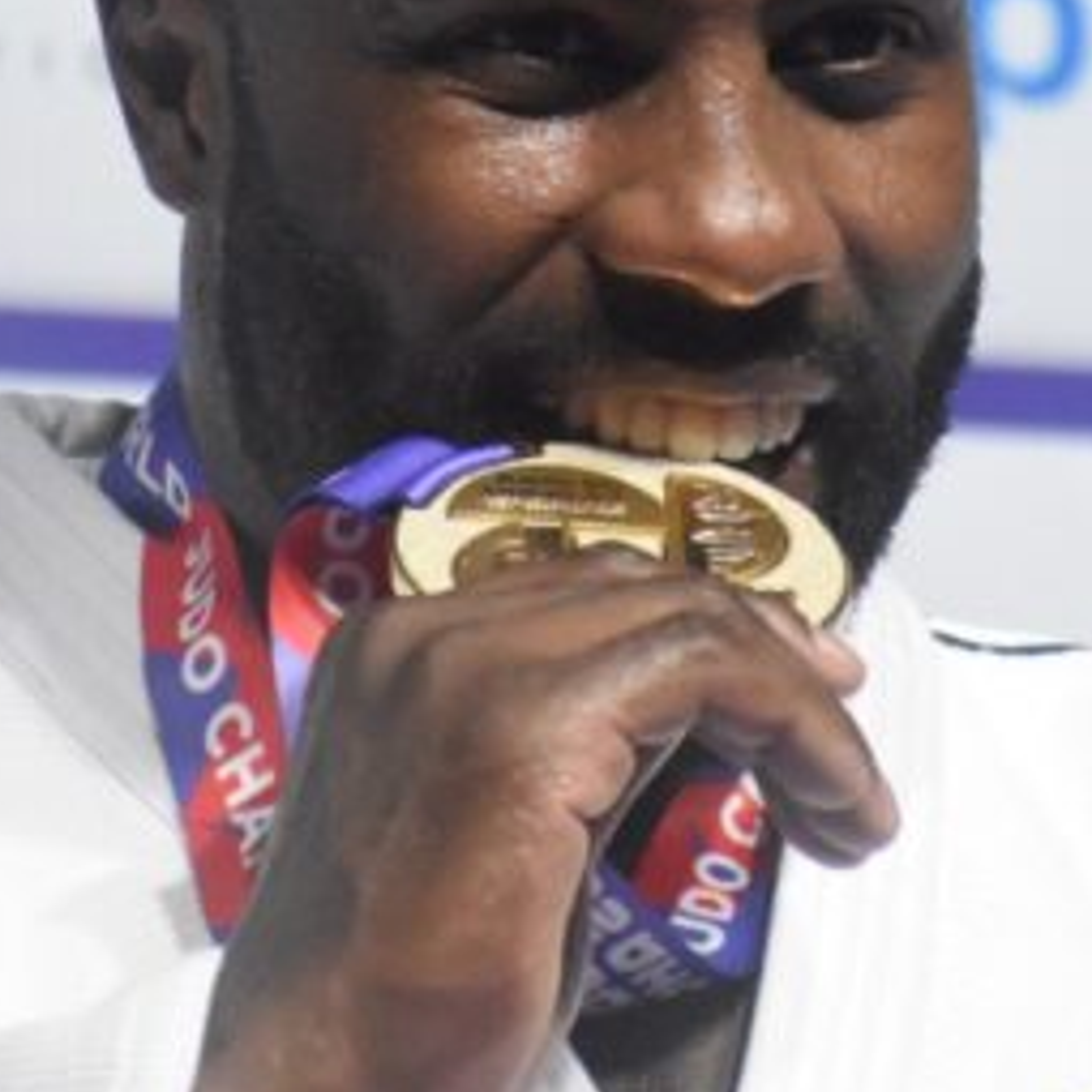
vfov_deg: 1.5
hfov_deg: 1.5
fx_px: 41044
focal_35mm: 1150
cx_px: 548
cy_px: 184
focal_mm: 300
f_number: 6.3
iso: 6400
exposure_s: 1/800
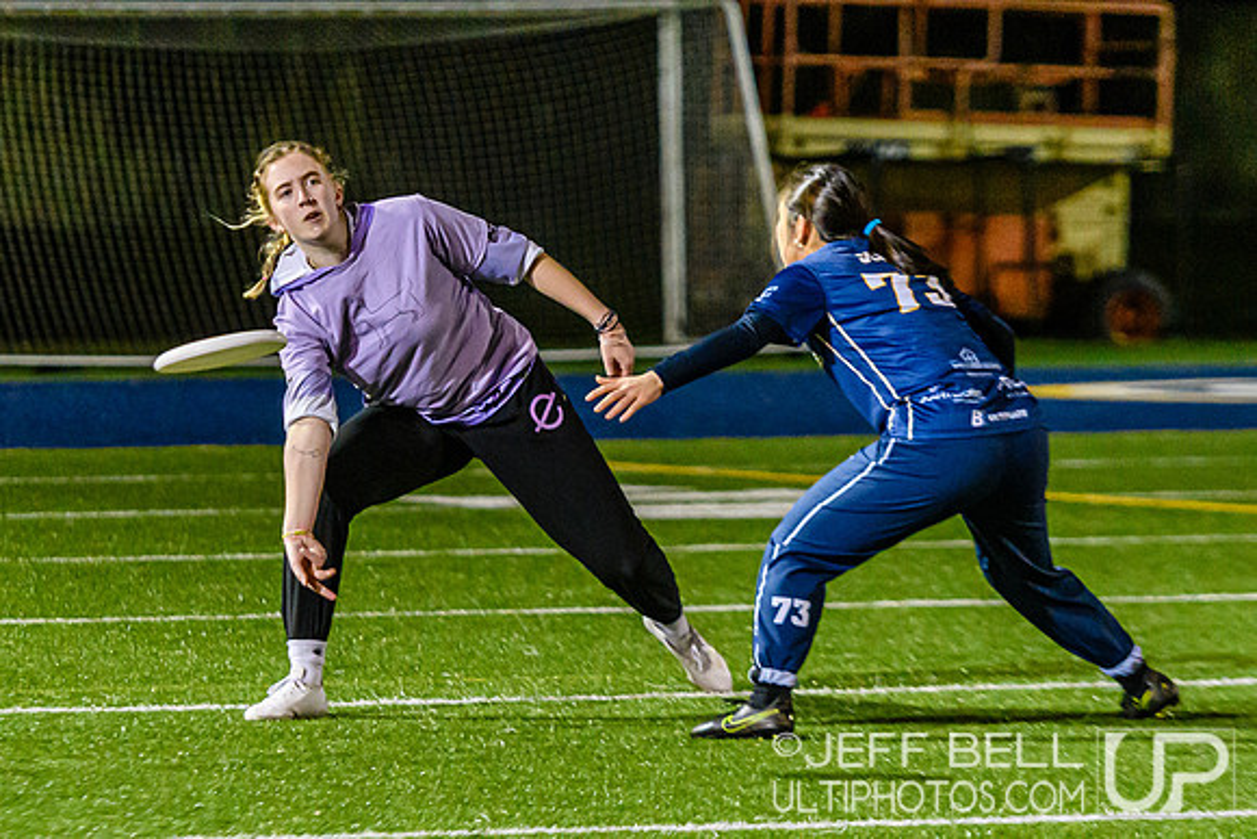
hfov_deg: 7.3
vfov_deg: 4.9
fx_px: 9880
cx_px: 425
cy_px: 206
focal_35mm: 283
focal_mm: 125
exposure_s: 1/800
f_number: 3.2
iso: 4000
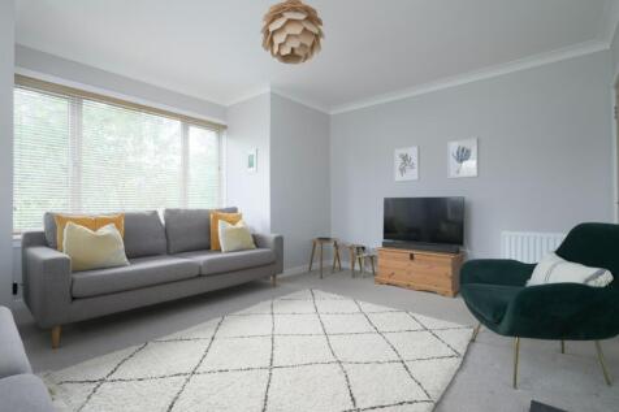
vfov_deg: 70.4
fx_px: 292
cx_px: 310
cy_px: 206
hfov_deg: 93.3
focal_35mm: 17
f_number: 7.1
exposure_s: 1/30
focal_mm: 17
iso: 320
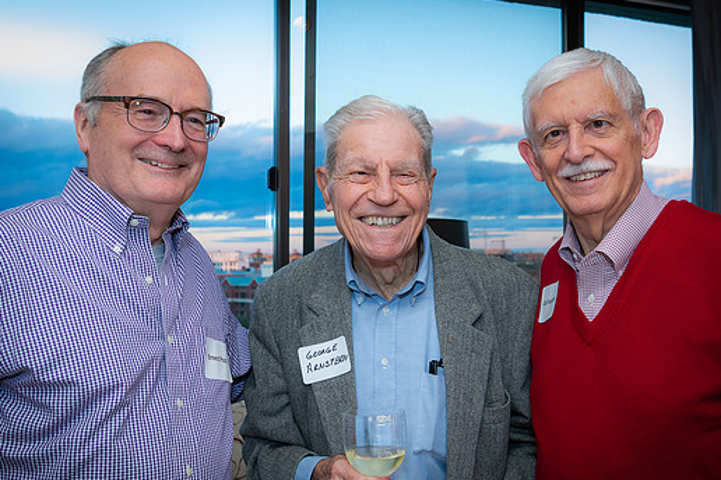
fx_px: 881
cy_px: 235
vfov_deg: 30.5
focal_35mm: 44
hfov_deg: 44.5
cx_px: 391
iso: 640
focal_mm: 26
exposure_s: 1/60
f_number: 5.6
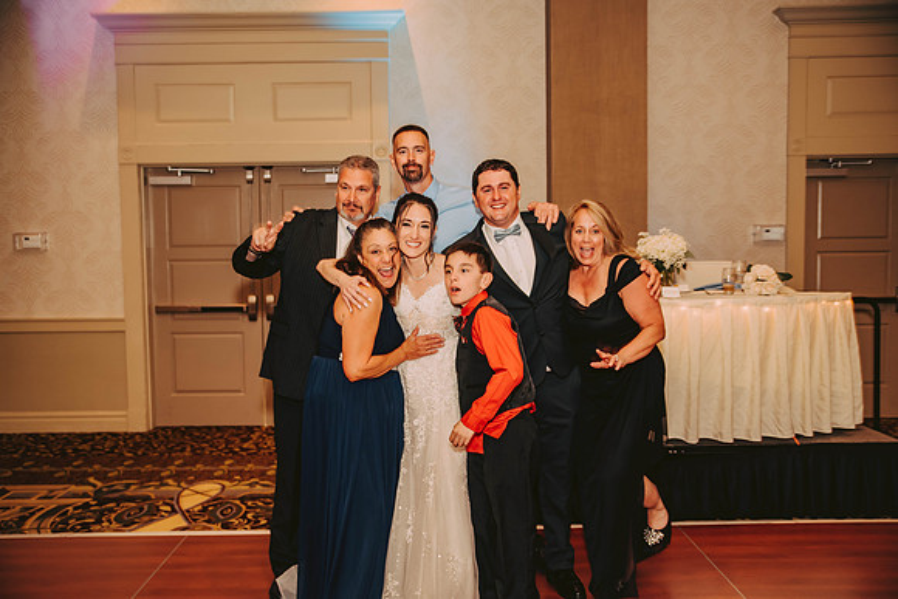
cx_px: 449
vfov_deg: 36.9
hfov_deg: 53.1
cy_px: 300
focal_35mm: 36
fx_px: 898
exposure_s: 1/60
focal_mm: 36
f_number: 2.8
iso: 500
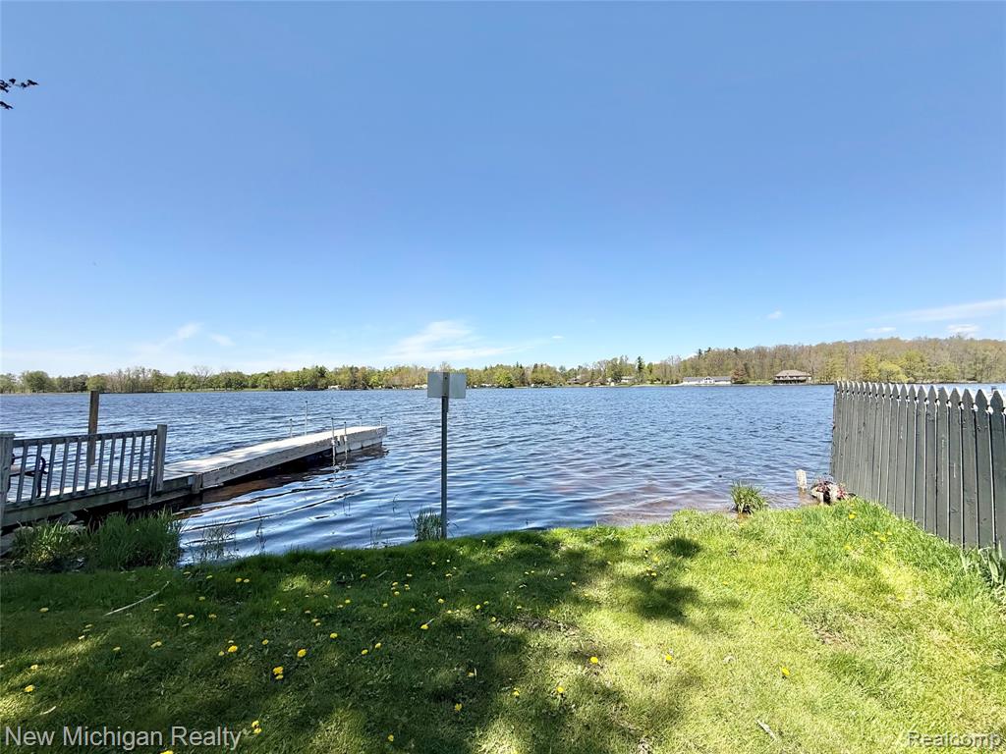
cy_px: 377
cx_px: 503
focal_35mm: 14
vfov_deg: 85.7
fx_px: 407
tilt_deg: +2.1
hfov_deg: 102.1
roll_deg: +0.7
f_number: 2.2
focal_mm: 2.22
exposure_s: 1/2320
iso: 50
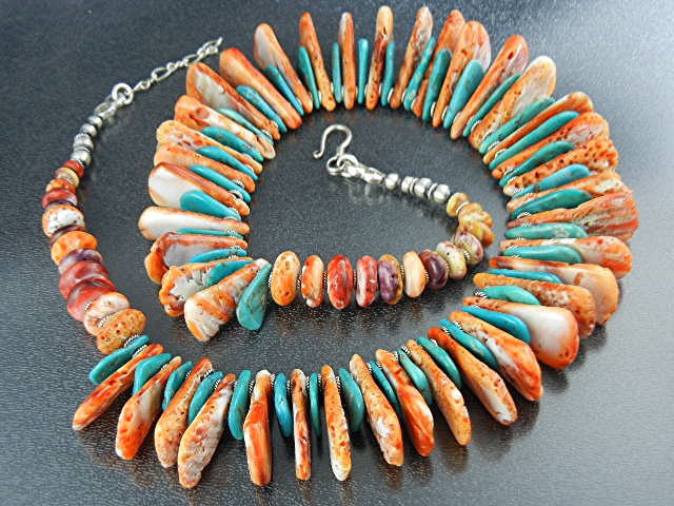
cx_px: 337
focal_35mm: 52
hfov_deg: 36.8
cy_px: 253
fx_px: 1012
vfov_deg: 28.0
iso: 200
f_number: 3.9
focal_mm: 9.3
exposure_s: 1/7.3
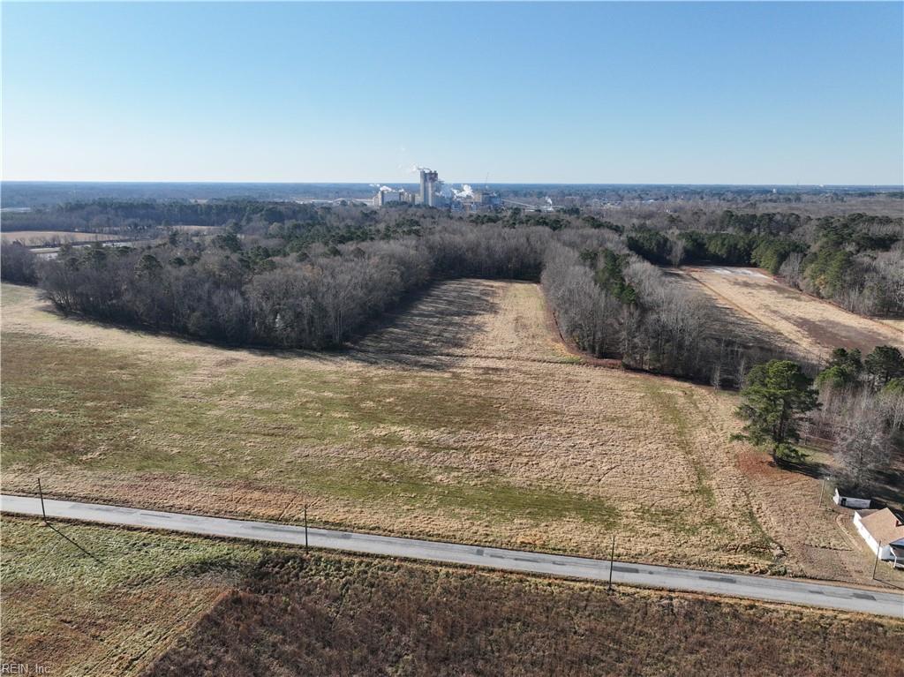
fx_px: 626
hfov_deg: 71.6
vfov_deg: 56.8
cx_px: 452
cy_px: 338
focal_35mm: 24
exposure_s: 1/2500
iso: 250
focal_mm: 12.29
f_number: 2.8
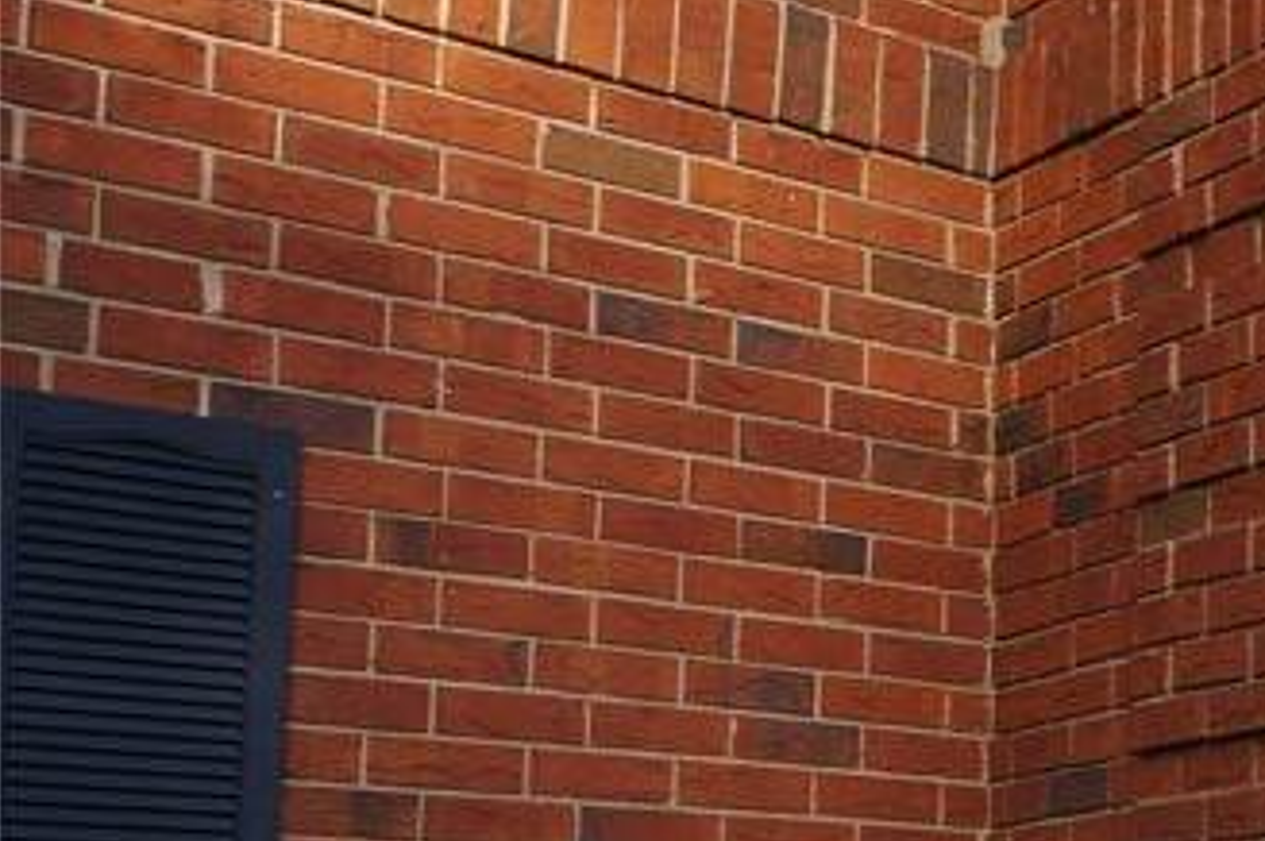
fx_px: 2621
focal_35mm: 75
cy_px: 760
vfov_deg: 17.9
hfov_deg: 21.1
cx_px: 2092
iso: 100
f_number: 9
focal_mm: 15
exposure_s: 1/40
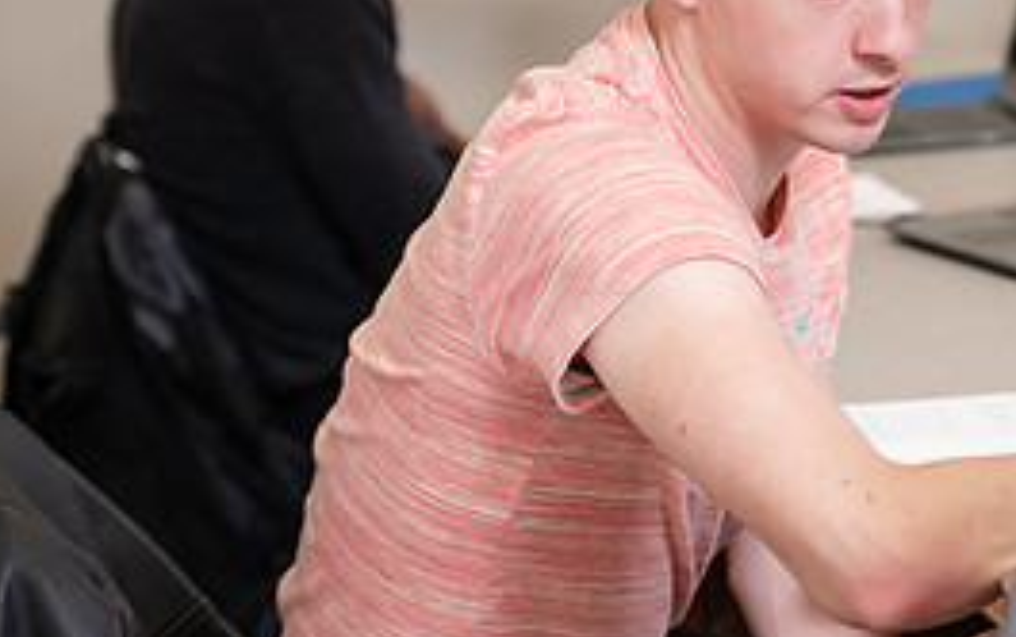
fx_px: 4821
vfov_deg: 7.6
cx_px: 970
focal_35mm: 174
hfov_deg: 11.9
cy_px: 240
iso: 640
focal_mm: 78
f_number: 3.5
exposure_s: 1/200
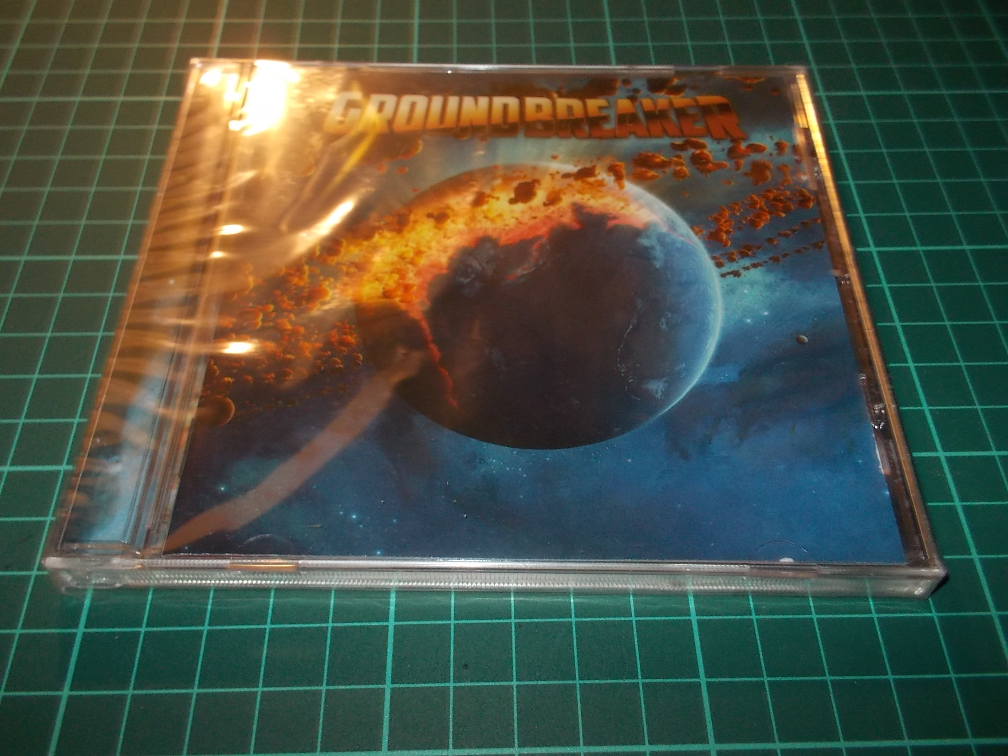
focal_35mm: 29
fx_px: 844
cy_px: 378
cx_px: 504
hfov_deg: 61.7
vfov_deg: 48.2
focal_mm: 4.1
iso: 200
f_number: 3.3
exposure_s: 1/30
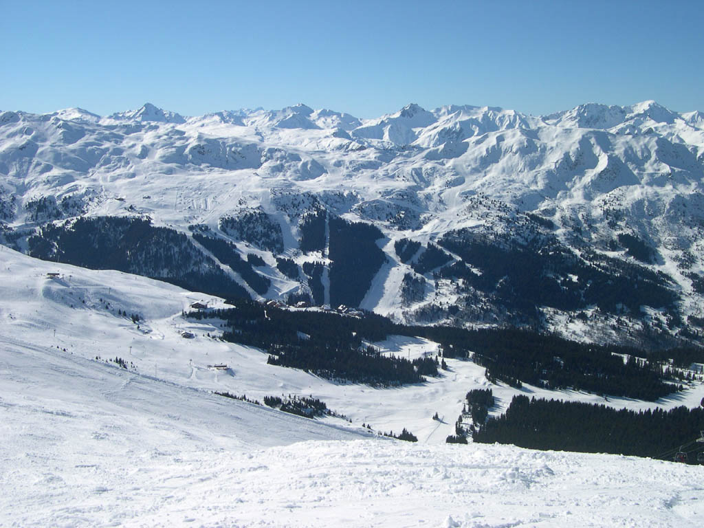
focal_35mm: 38
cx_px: 352
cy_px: 264
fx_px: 773
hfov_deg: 49.0
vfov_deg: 37.7
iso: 100
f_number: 7.6
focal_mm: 8
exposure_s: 1/445
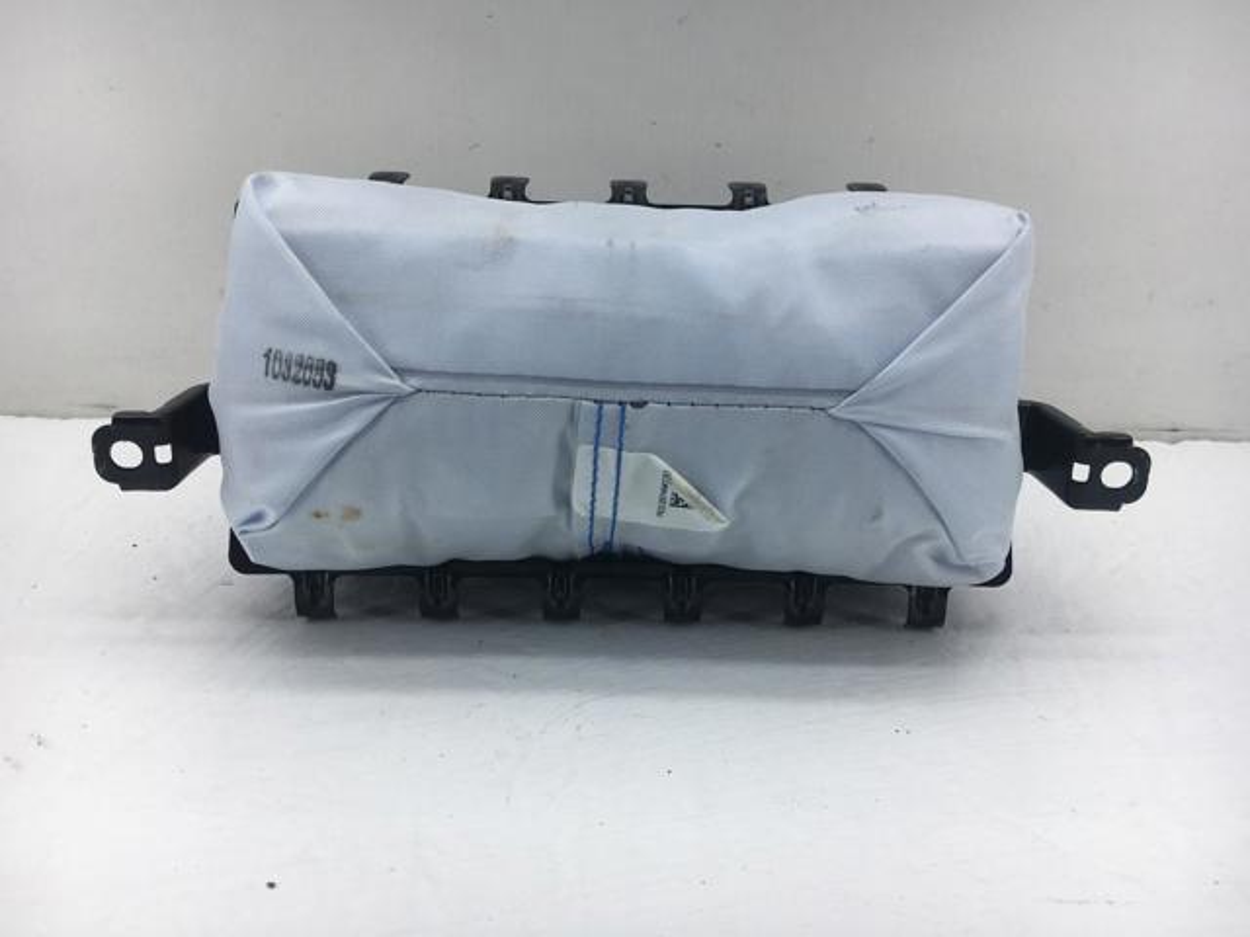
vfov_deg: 48.2
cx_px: 625
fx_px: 1047
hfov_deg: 61.7
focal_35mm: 29
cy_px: 468
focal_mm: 4.15
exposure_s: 1/270
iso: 25
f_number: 2.2
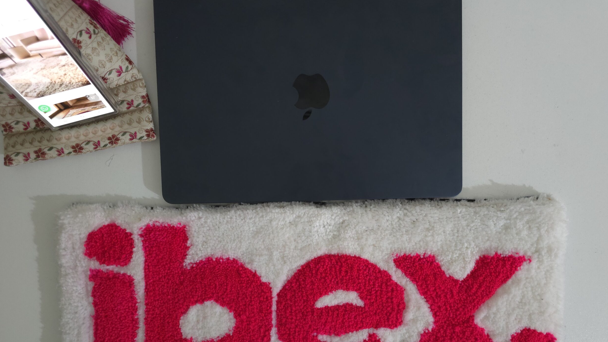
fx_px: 419
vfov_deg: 43.9
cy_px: 220
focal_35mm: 26
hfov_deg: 71.9
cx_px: 305
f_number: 1.7
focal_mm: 6.3
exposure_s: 1/25
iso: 400
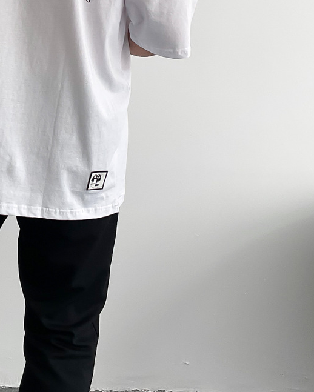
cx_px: 1
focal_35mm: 70
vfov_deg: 26.8
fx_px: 813
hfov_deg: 21.1
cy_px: 96
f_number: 1.8
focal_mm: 3
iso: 32
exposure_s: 1/120
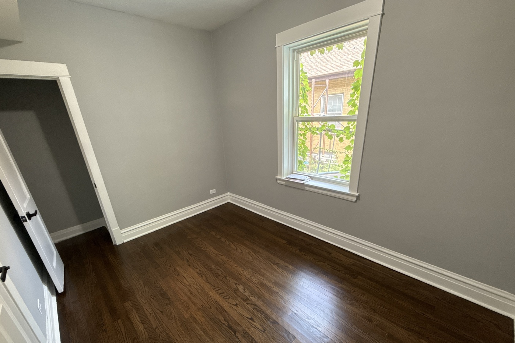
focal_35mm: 15
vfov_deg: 76.9
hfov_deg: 100.4
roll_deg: +2.7
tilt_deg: -21.1
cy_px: 196
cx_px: 253
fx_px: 215
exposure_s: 1/120
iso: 400
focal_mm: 2.22
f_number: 2.2
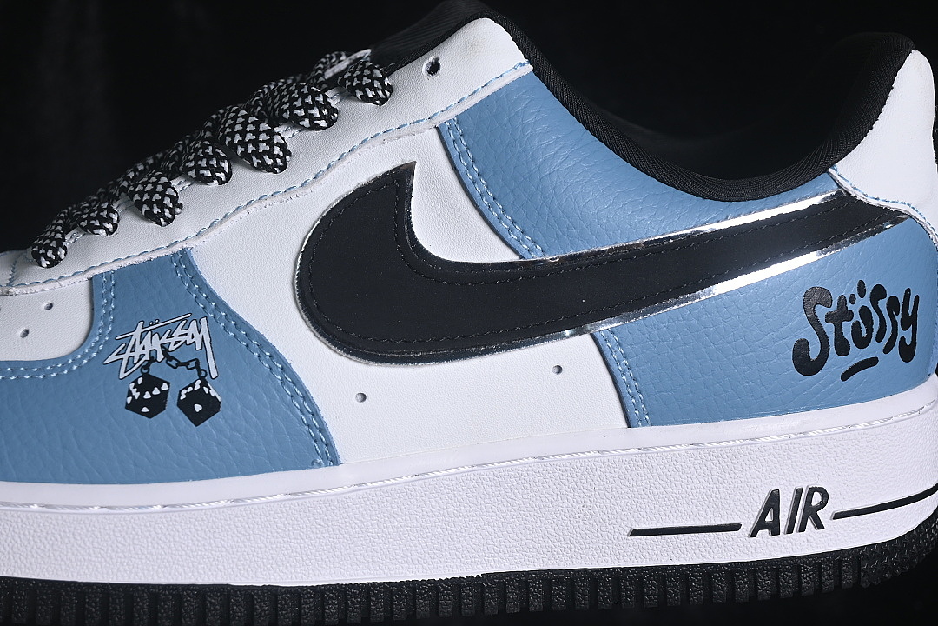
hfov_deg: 27.0
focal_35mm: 75
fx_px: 1954
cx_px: 469
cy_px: 313
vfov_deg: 18.2
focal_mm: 50
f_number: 6.3
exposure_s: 1/60
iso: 160
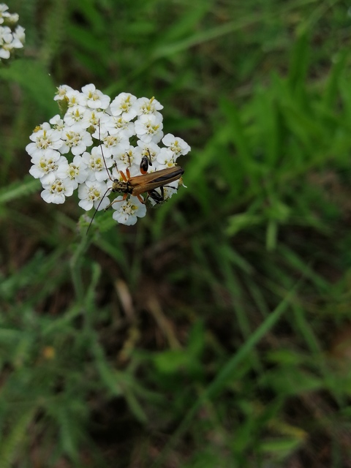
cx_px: 176
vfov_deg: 33.8
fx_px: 771
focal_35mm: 57
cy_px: 234
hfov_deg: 25.7
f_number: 1.8
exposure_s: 1/672
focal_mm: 3.95
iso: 50
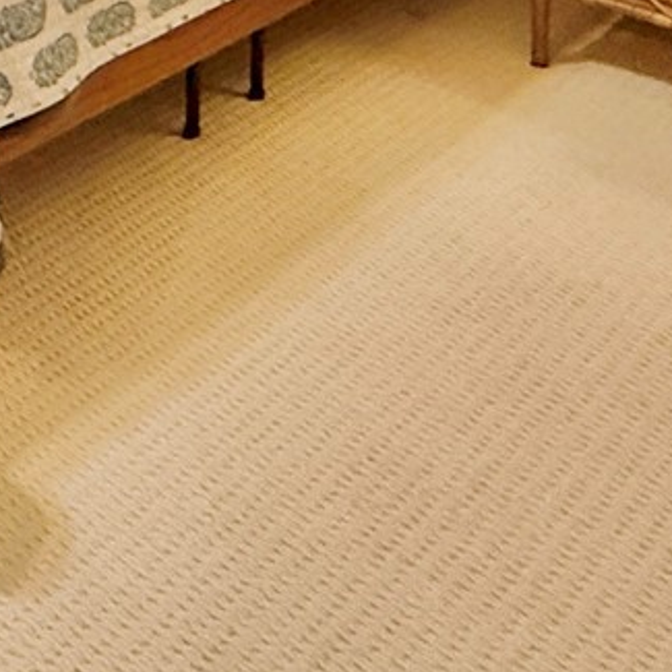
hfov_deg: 23.5
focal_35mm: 61
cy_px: -484
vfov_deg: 20.9
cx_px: -289
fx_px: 1340
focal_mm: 2.22
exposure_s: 1/60
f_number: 2.2
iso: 500
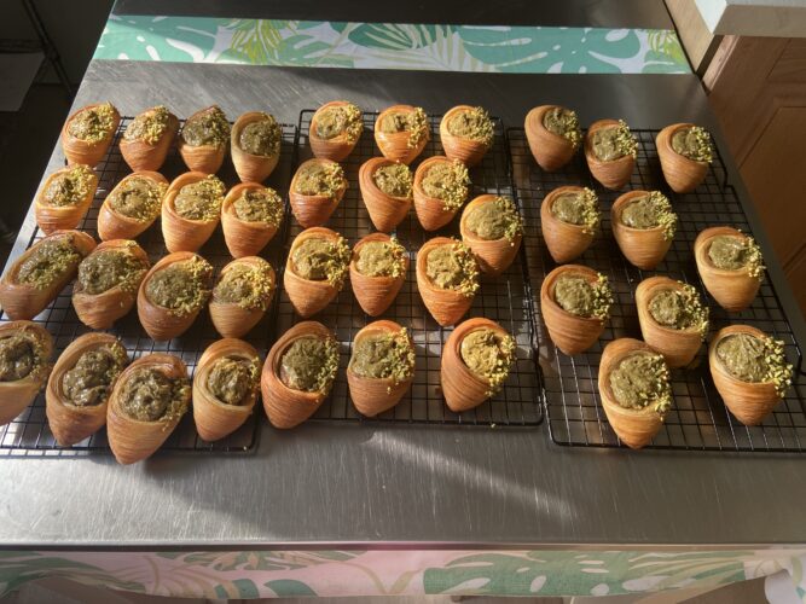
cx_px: 403
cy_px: 302
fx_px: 605
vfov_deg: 53.0
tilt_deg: -57.6
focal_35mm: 26
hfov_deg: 67.3
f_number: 1.8
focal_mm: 4.25
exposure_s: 1/122
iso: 40
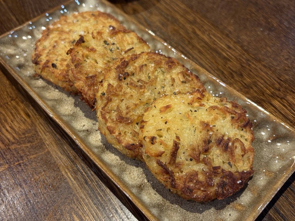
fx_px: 222
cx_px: 148
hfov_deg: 67.3
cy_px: 110
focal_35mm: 26
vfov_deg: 53.1
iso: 160
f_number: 1.6
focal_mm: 5.96
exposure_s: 1/50
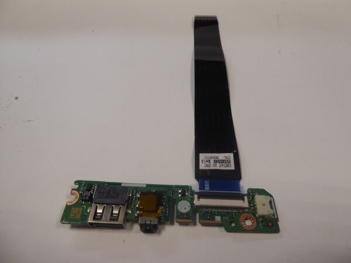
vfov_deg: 54.9
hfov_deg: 69.4
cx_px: 176
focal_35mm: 25
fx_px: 253
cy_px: 132
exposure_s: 1/60
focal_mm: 4.3
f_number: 3.3
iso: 160
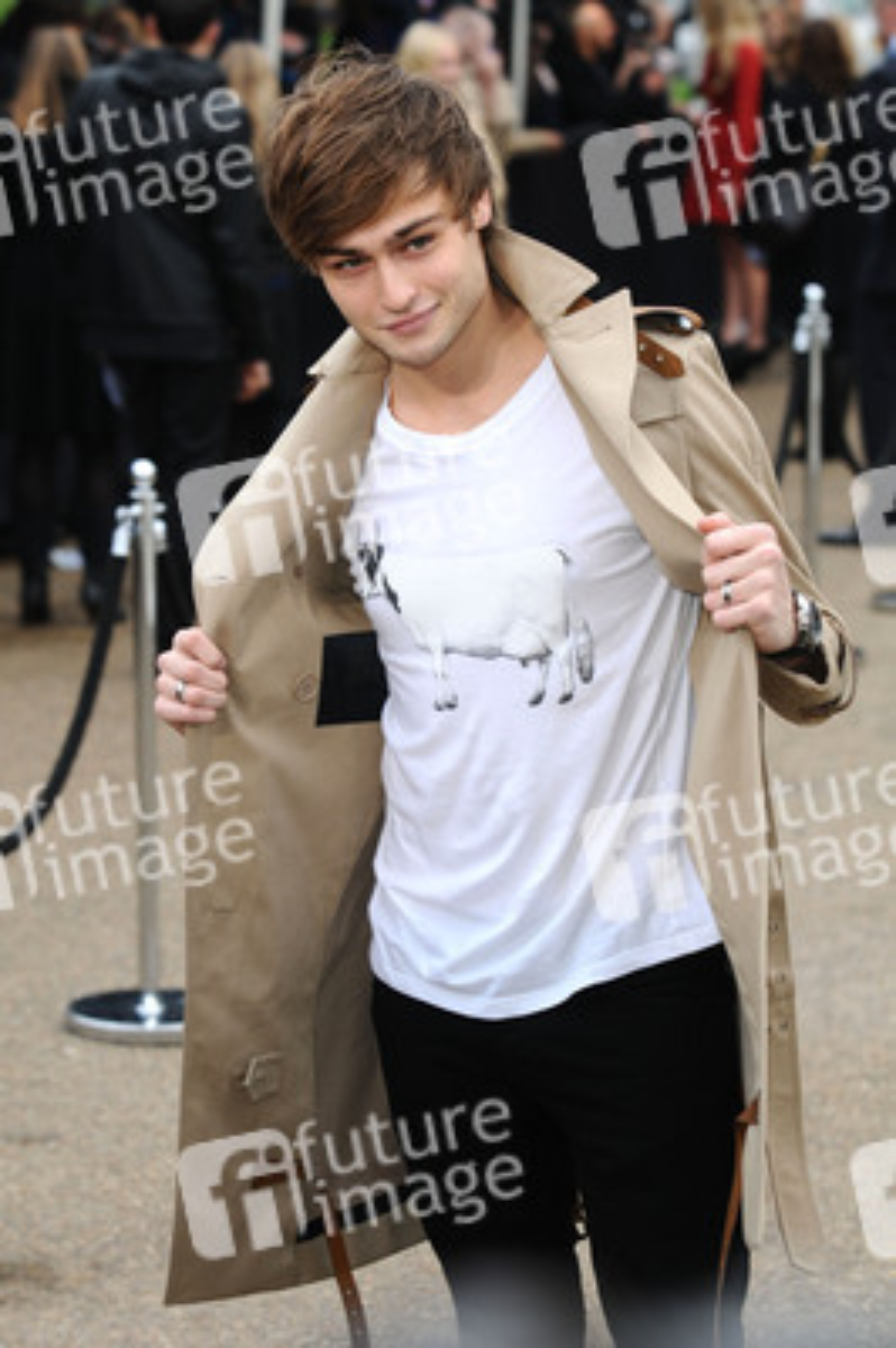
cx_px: 448
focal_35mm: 120
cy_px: 674
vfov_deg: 17.1
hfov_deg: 11.4
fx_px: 4487
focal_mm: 80
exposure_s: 1/160
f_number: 4.5
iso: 320
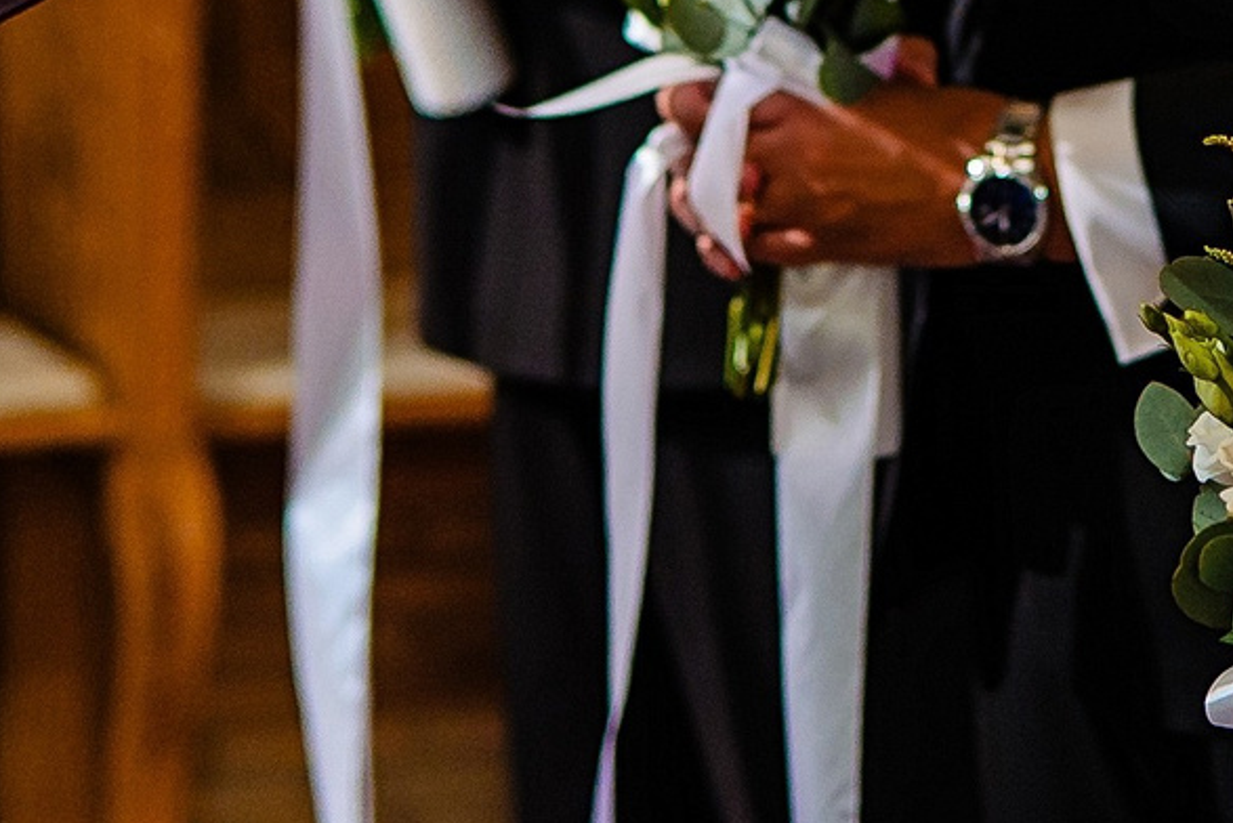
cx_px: 1019
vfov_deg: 6.2
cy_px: -322
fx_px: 7470
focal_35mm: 218
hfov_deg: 9.4
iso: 1250
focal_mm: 50
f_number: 1.4
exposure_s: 1/250
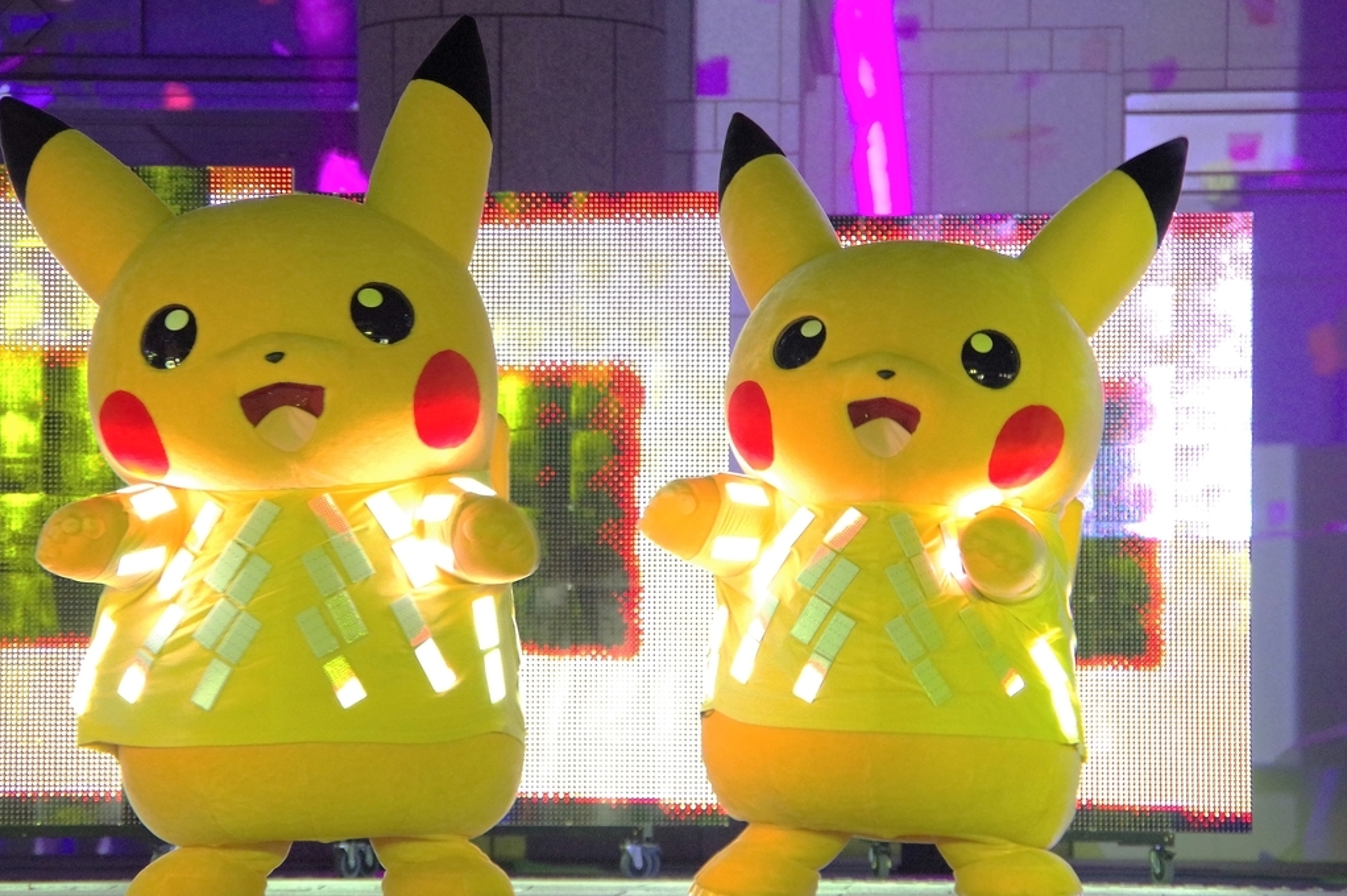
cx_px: 569
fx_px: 5796
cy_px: 486
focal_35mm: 155
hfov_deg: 13.3
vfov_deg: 8.8
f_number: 5.6
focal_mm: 88
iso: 6400
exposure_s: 1/100
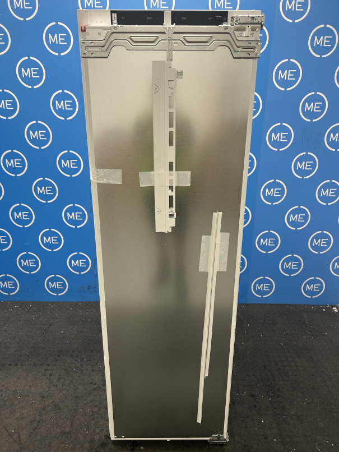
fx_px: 339
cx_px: 170
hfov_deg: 53.1
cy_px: 226
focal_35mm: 26
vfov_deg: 67.3
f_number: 1.5
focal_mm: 5.7
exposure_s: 1/50
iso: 64
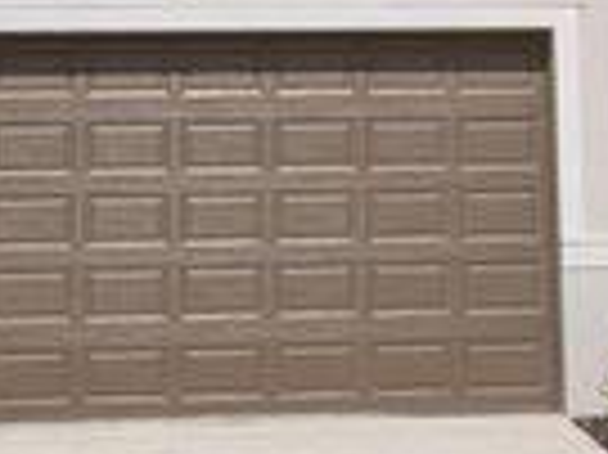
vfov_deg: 16.3
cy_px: 40
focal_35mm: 89
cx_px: 351
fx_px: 1562
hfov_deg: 22.0
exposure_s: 1/2445
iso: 26
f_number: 1.68
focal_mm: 6.9
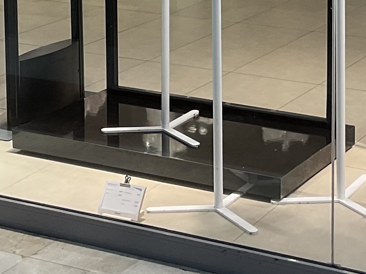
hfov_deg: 17.7
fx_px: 1163
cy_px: -90
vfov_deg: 13.0
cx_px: 293
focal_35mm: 110
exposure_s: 1/100
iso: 50
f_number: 1.8
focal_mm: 3
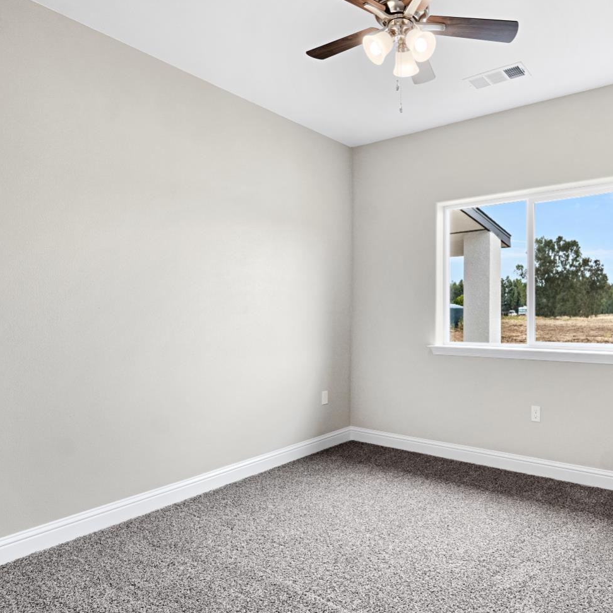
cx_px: 422
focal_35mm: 22
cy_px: 313
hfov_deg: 68.0
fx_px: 434
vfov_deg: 70.5
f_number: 8
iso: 320
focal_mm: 11
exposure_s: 1/30
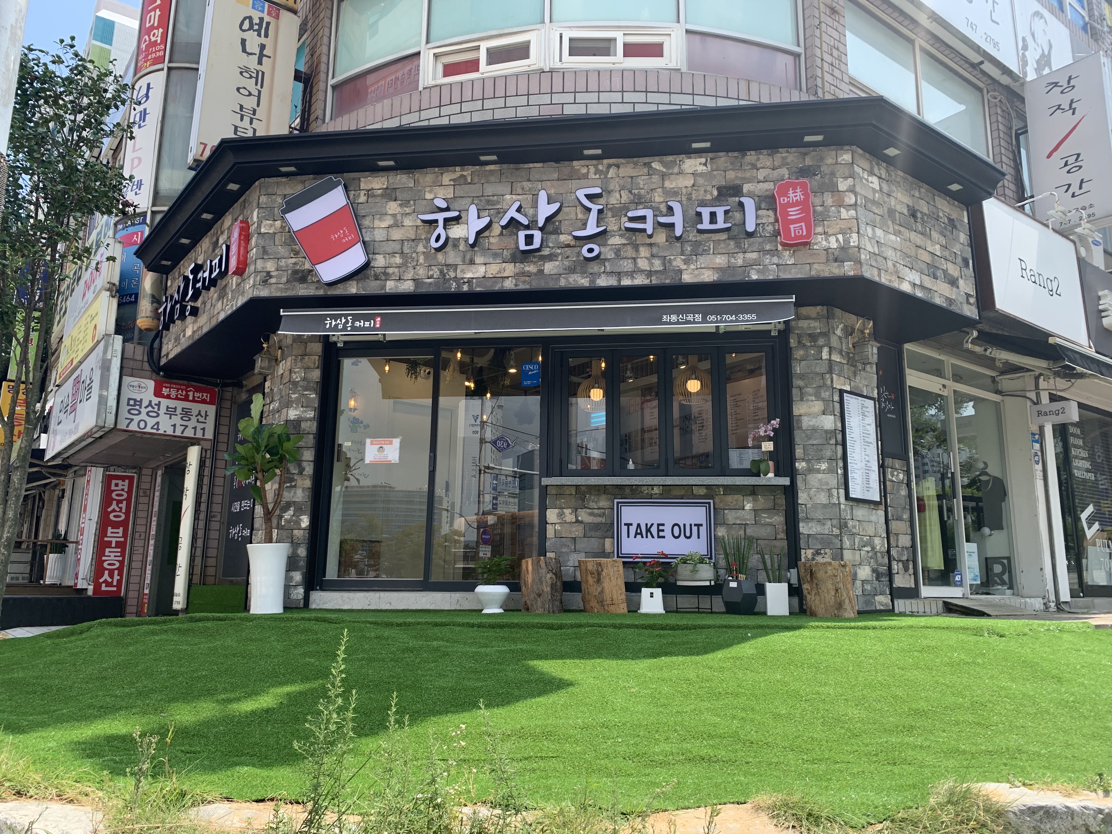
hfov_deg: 67.3
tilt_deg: +12.0
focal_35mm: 26
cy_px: 417
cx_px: 556
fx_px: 835
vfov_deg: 53.1
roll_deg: -0.6
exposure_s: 1/727
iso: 25
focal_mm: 4.25
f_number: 1.8
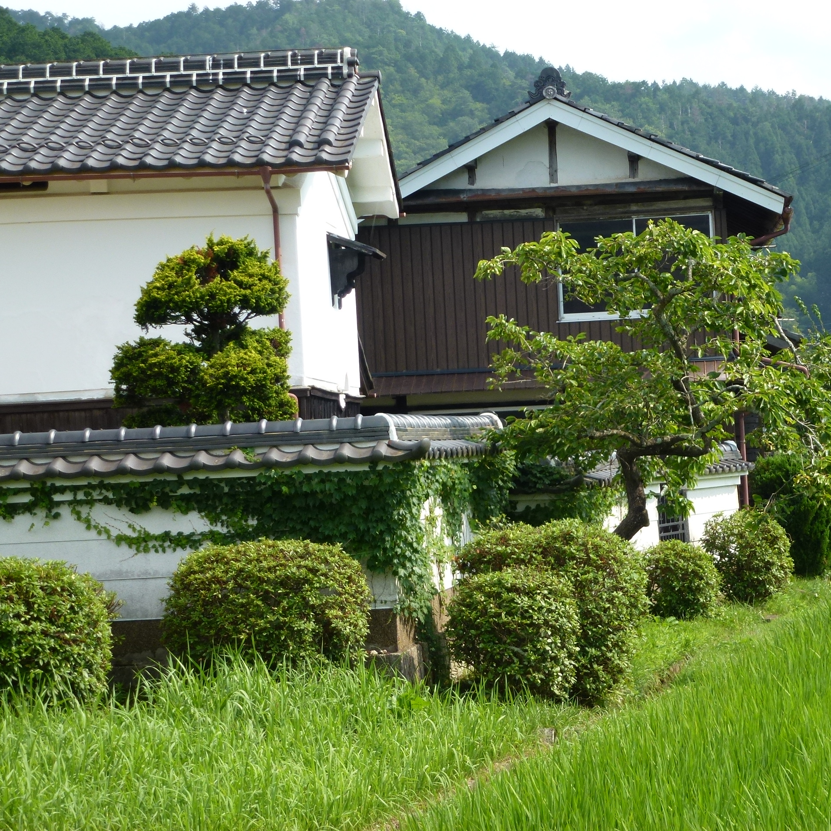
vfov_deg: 17.9
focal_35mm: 97
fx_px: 2635
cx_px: 485
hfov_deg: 17.9
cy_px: 417
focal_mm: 14.8
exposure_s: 1/320
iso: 100
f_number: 4.8
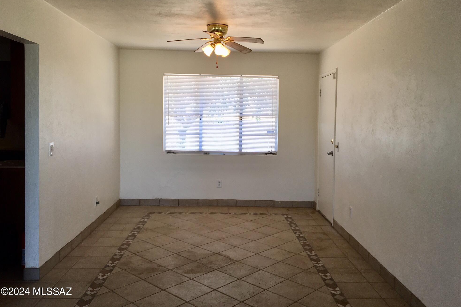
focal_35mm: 31
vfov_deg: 42.2
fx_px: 397
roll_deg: -0.7
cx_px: 236
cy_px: 130
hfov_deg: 60.3
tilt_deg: -3.2
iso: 25
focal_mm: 4.15
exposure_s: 1/60
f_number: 2.2
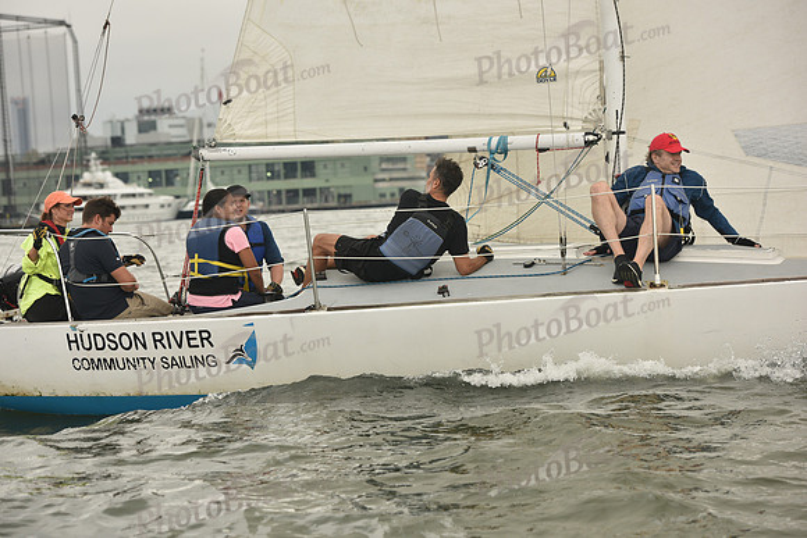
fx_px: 2466
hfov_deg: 18.6
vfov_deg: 12.5
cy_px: 269
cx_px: 404
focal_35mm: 110
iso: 320
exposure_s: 1/1600
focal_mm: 110
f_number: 4.5
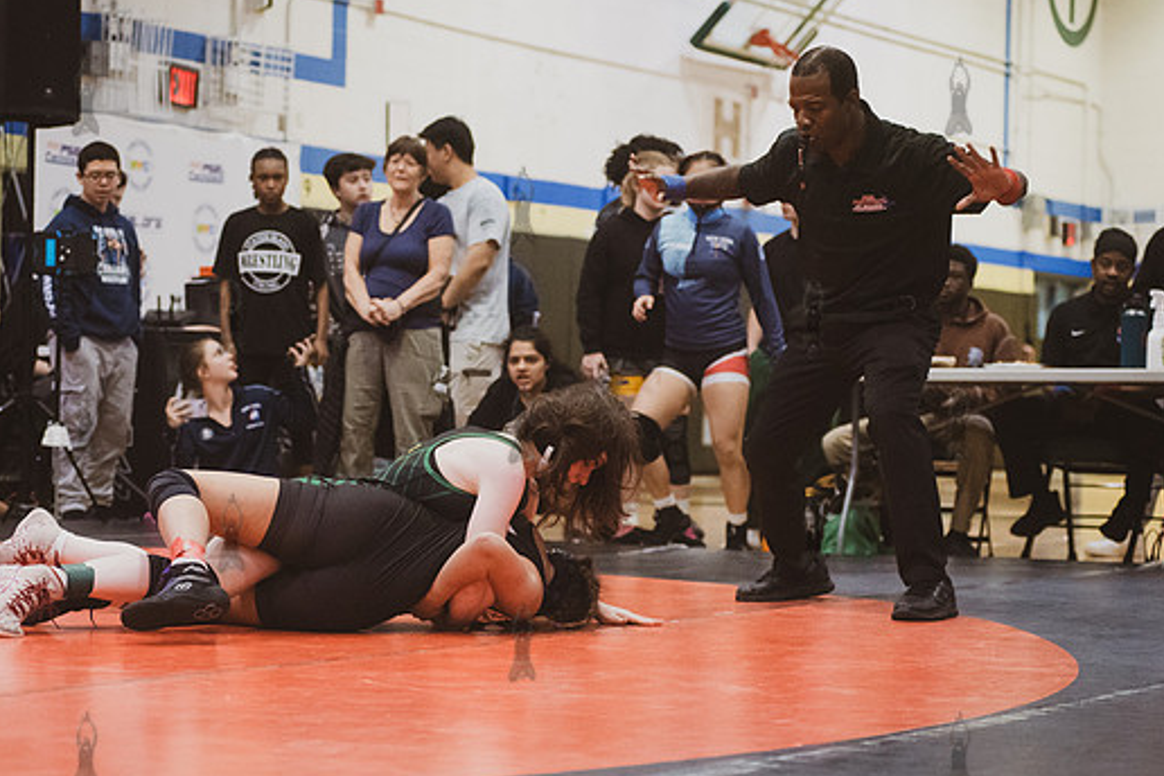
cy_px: 457
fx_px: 3136
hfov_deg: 21.0
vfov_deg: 14.1
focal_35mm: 97
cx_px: 490
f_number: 3.5
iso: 8000
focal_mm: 80
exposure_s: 1/400
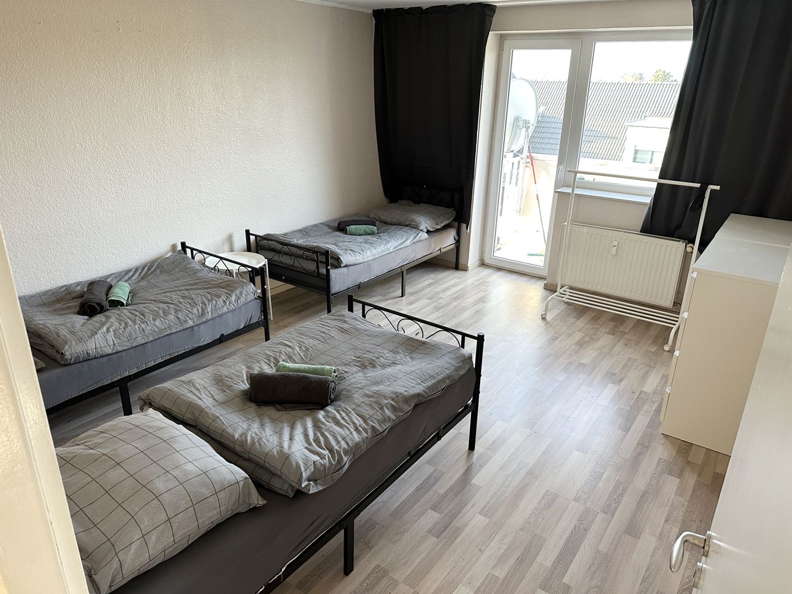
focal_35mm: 24
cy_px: 297
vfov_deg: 56.8
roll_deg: -0.8
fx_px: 549
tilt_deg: -21.3
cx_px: 396
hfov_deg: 71.6
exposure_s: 1/118
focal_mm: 6.86
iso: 200
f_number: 1.78
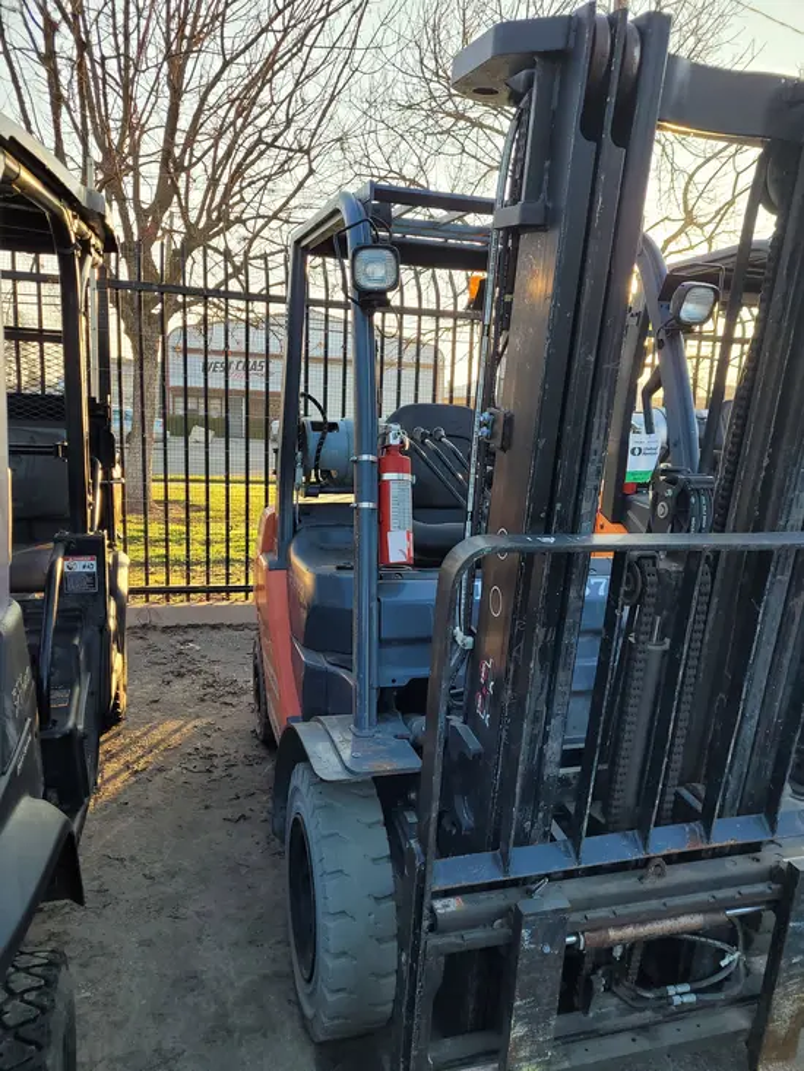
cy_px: 536
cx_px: 402
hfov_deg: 53.1
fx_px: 805
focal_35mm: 26
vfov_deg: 67.3
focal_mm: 5.4
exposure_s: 1/252
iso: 40
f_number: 1.8
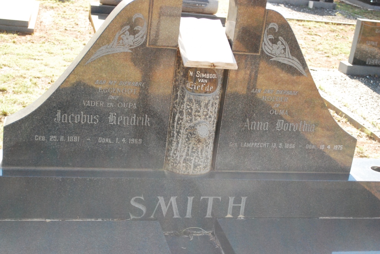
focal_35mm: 57
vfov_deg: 23.8
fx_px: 602
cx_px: 190
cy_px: 127
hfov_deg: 35.0
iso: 1600
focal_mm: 38
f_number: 5.3
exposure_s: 1/1250
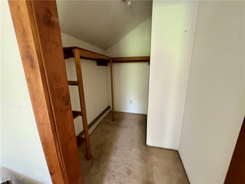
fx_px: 99
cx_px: 122
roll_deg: +0.3
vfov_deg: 85.7
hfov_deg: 102.1
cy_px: 92
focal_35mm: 14
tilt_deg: -11.8
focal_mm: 2.22
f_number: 2.2
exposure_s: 1/60
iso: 1000
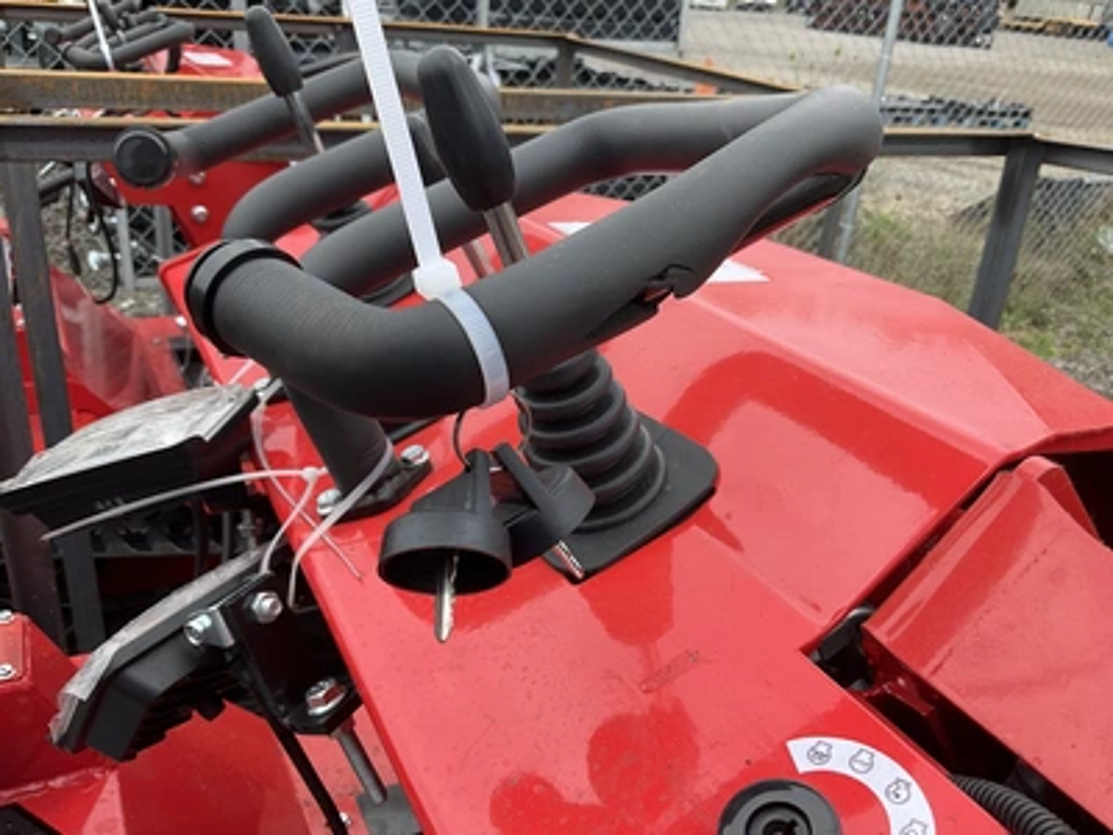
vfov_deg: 48.2
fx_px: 932
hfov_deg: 61.7
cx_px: 556
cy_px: 418
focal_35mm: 29
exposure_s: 1/568
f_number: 1.8
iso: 25
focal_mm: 3
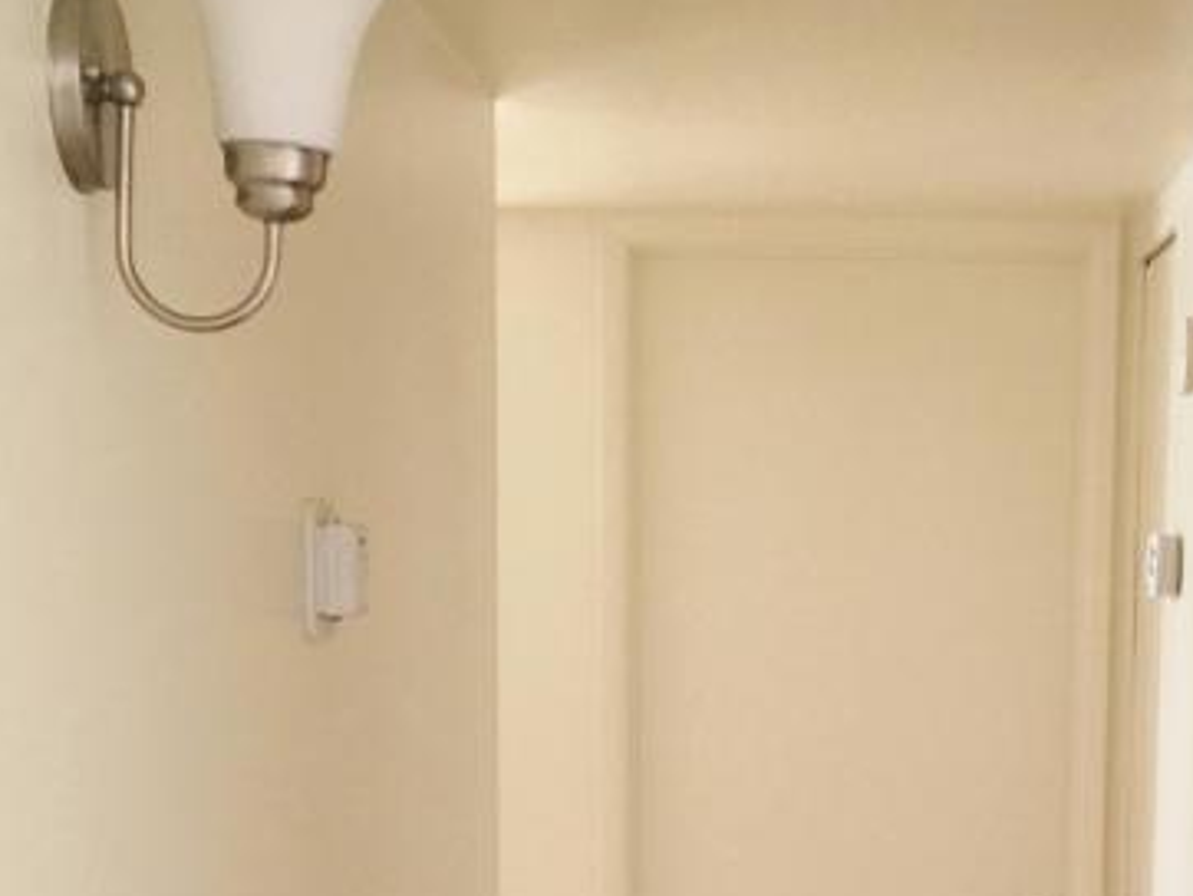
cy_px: 972
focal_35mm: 82
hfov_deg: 23.6
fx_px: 2828
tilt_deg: -7.5
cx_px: 870
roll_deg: -3.0
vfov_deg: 17.4
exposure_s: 1/30
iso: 100
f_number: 2.2
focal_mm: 4.15
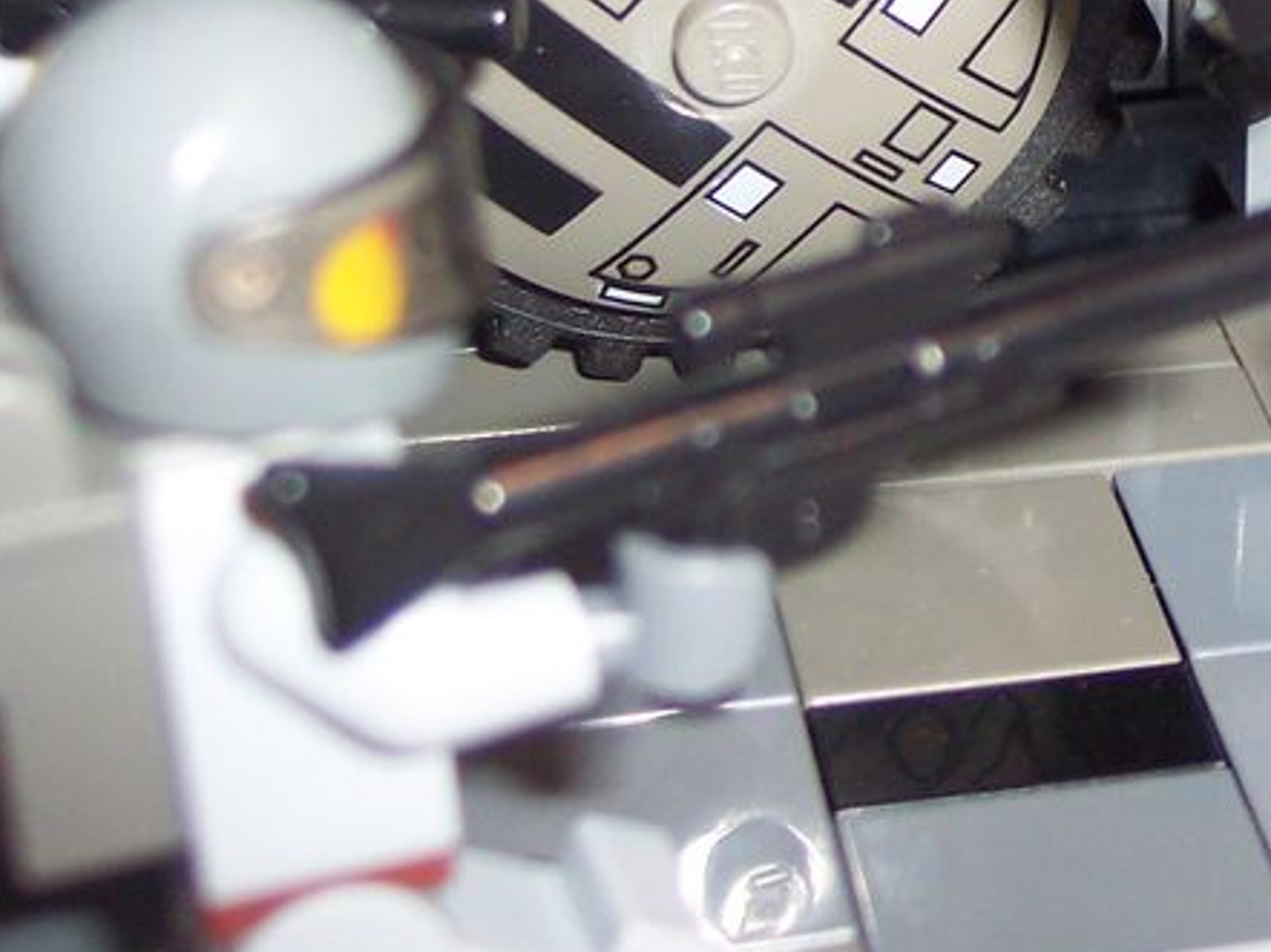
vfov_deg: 13.1
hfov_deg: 17.0
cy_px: -167
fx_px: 4037
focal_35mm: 110
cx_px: 1593
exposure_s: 1/30
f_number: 2.8
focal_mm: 8
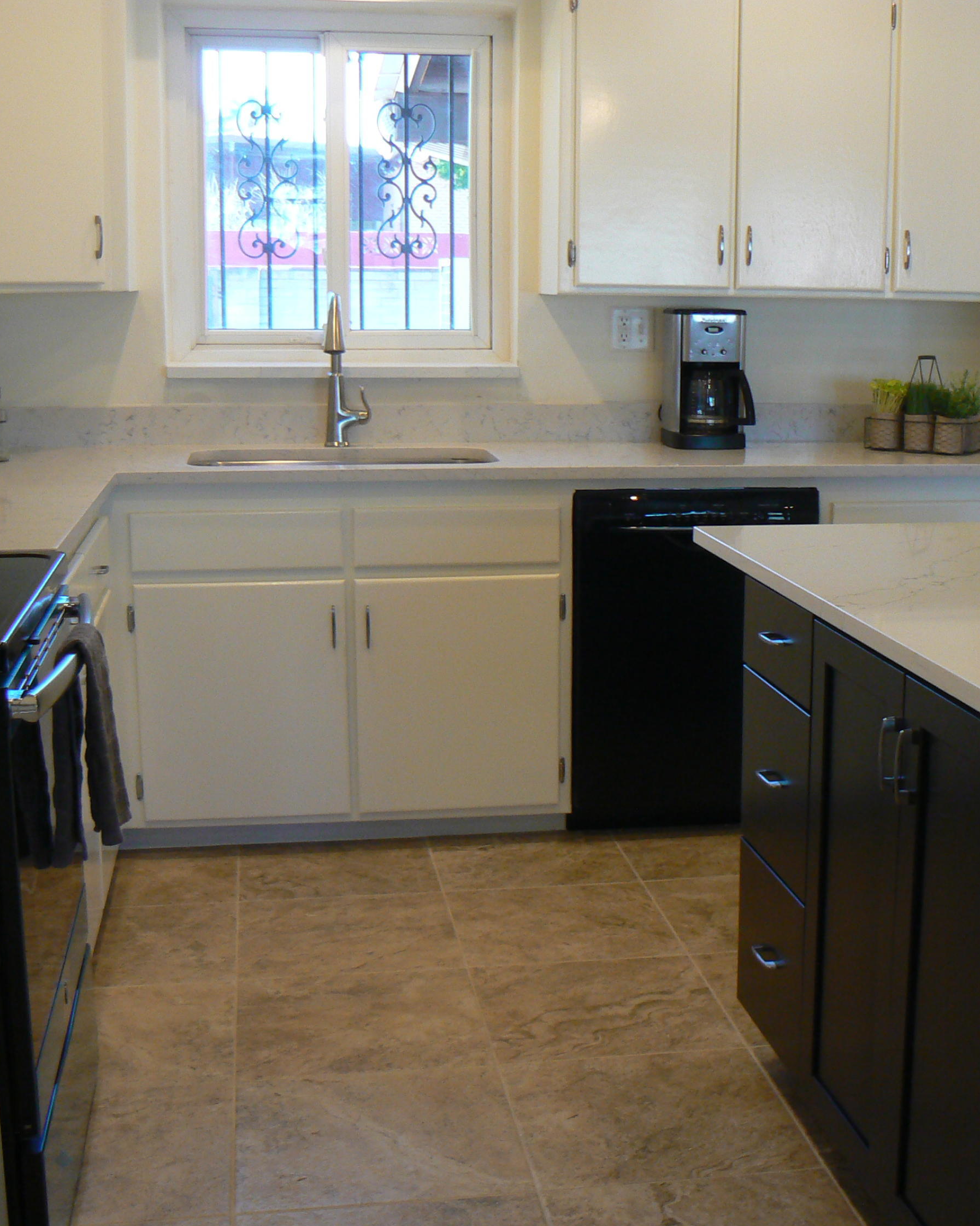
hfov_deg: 31.8
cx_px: 671
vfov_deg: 39.5
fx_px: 1704
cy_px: 614
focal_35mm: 47
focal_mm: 6
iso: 125
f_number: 2.8
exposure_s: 1/30
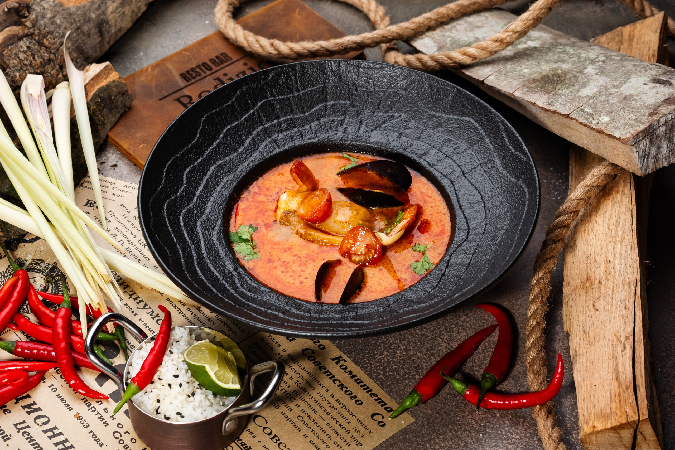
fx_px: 1402
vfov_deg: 18.2
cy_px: 207
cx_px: 363
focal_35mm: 75
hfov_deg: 27.1
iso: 1250
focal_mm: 55
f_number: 9
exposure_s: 1/160
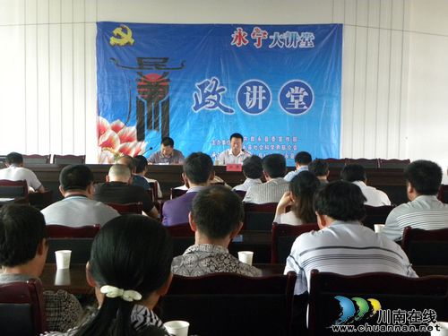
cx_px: 224
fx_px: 673
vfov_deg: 28.0
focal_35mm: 52
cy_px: 168
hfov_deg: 36.8
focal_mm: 9.2
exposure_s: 1/37.1
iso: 400
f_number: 3.5
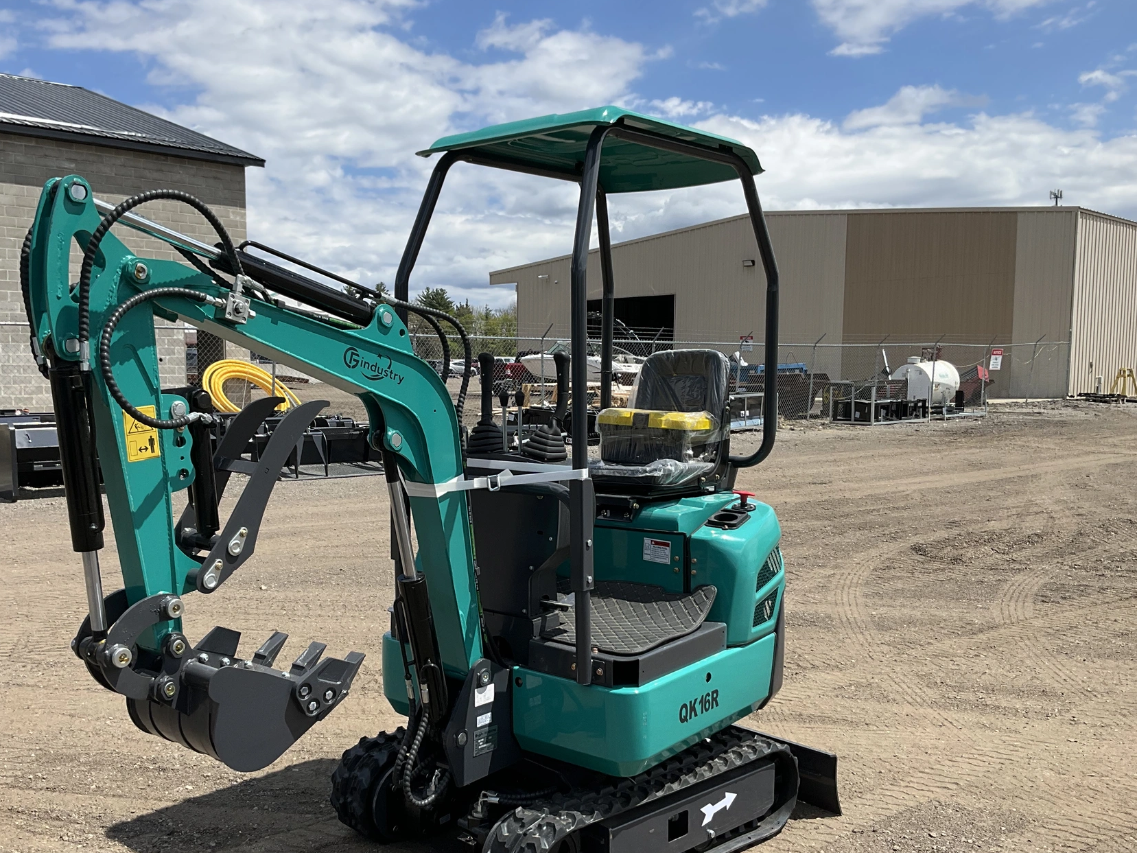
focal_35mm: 35
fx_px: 1150
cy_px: 493
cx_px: 495
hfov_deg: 52.5
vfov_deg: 40.6
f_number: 1.8
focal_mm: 3
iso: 25
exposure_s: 1/2227
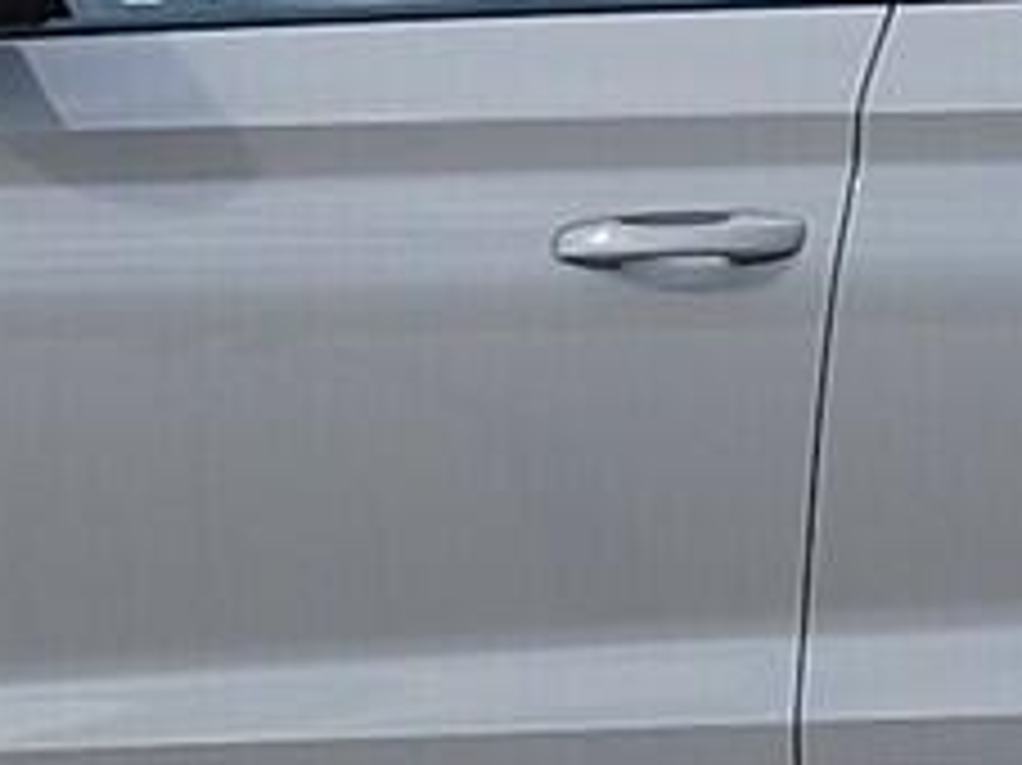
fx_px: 4869
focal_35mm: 165
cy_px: 256
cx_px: 693
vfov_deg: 9.0
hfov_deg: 12.0
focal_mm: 5.4
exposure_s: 1/2094
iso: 40
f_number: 1.8
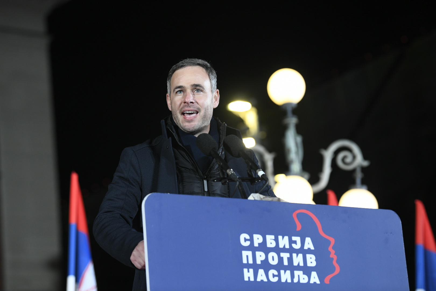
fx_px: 1574
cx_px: 218
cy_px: 146
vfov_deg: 10.5
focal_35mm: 130
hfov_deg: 15.8
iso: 2000
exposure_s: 1/500
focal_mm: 130
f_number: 4
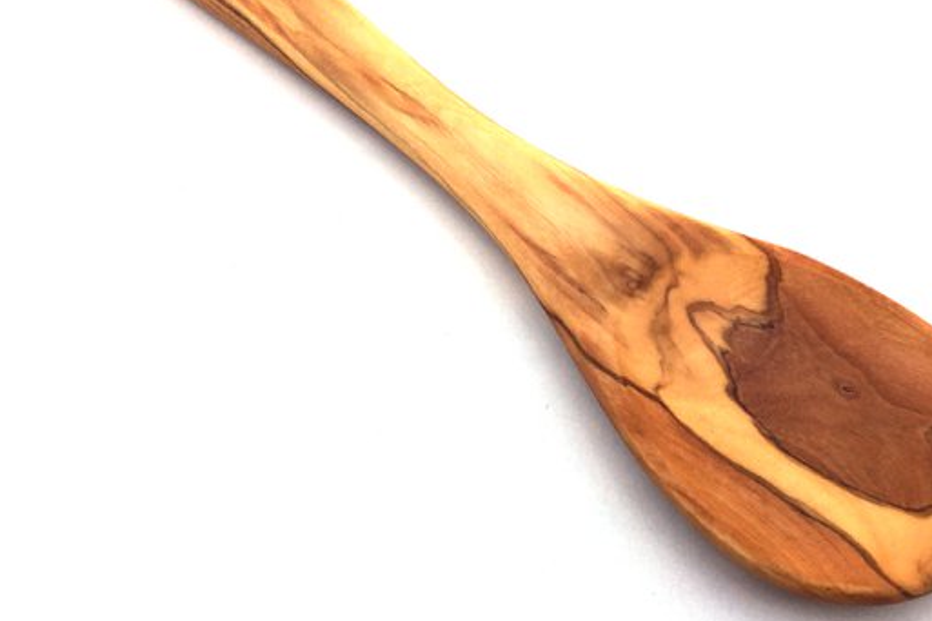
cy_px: 218
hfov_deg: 41.9
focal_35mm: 47
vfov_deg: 28.5
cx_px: 498
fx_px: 1217
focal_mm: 4.15
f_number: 2.2
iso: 32
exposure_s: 1/824
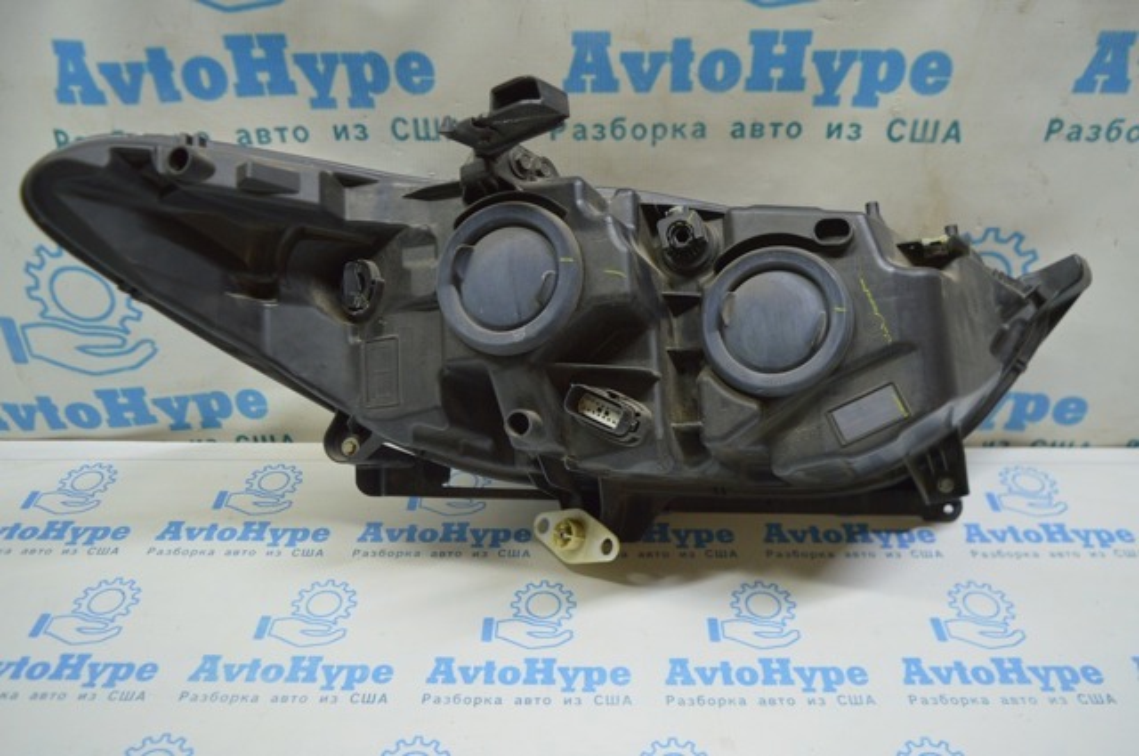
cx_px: 570
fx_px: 948
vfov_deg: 43.5
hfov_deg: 62.0
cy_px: 378
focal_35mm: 30
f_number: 3.5
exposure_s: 1/60
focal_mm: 20
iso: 400
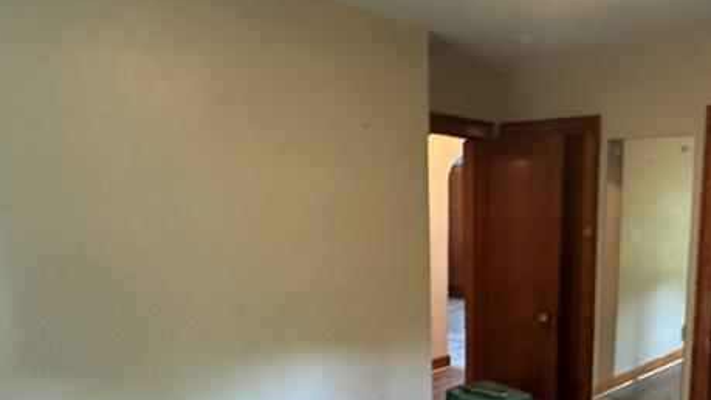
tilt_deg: -8.7
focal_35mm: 34
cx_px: 558
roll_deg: -1.9
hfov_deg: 54.5
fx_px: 641
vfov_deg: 33.7
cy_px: 316
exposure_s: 1/60
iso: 1000
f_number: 2.2
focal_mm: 2.22
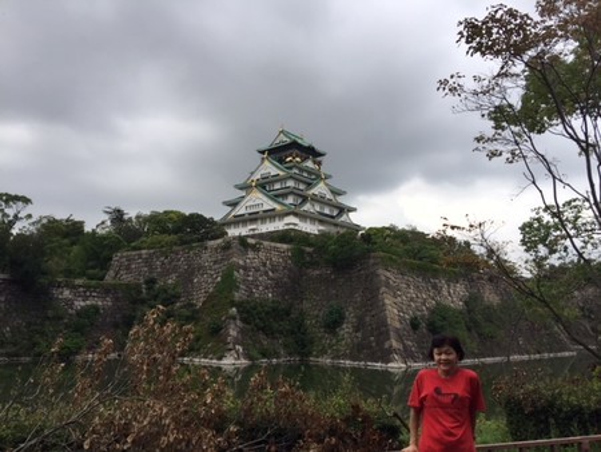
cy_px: 226
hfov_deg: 61.6
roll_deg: -1.7
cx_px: 300
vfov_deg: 48.3
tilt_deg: +14.8
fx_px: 504
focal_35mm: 29
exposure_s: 1/557
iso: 32
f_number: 2.2
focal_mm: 4.15
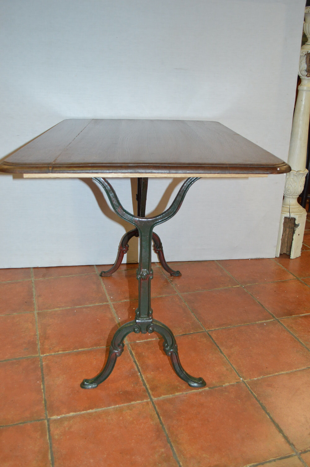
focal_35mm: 33
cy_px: 234
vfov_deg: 57.3
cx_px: 155
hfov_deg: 39.9
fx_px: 427
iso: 720
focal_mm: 22
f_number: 3.8
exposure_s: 1/60
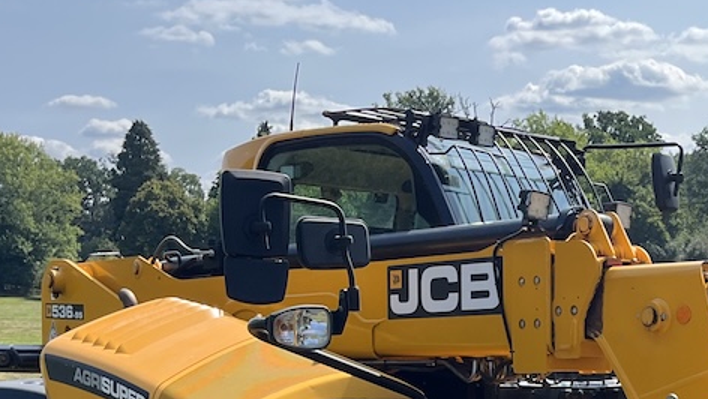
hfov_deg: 28.2
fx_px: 1352
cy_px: 465
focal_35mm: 72
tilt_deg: -7.8
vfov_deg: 16.2
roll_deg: -0.4
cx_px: 642
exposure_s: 1/2899
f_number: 1.6
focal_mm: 5.1
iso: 50
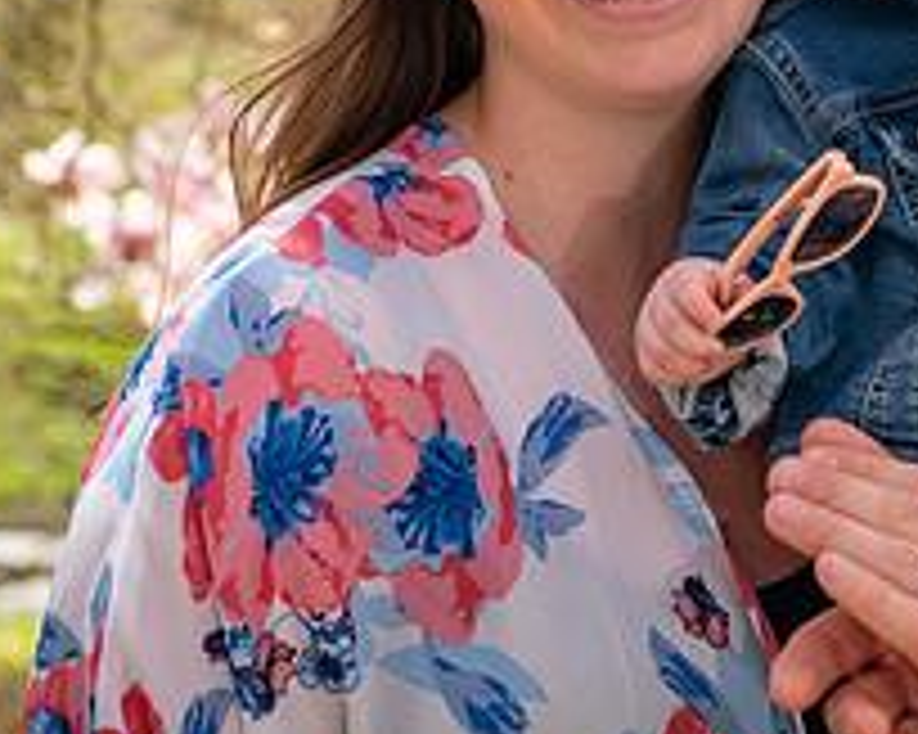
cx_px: 1074
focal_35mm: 156
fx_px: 4236
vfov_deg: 9.7
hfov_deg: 12.1
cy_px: -172
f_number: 4.5
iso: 400
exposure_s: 1/1600
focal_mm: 52
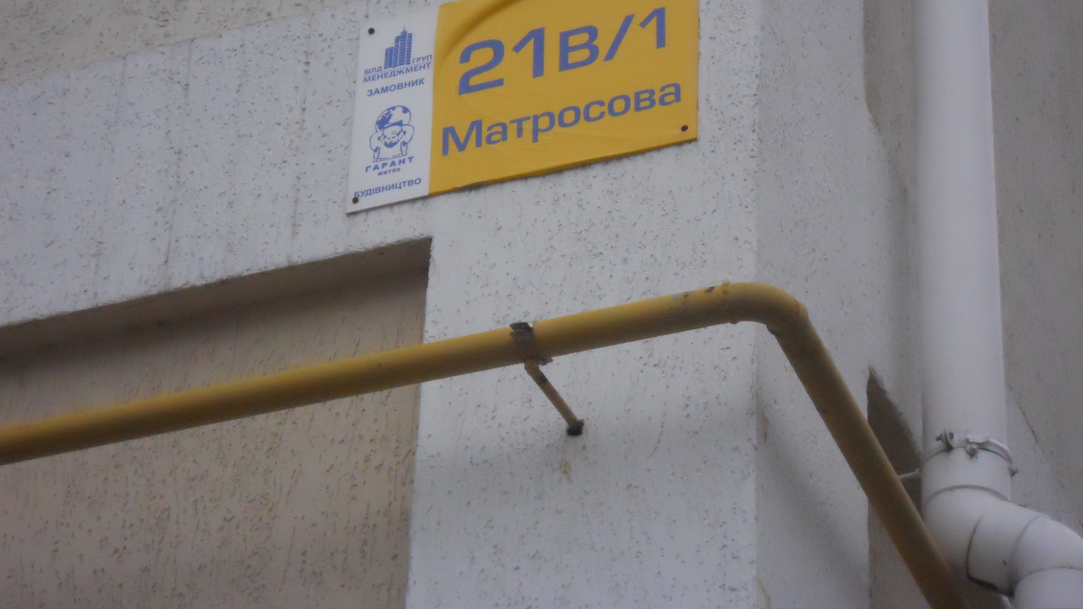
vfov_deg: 8.4
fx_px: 4164
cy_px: 183
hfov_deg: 14.8
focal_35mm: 145
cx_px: 560
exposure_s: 1/125
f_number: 6.2
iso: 800
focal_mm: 22.6
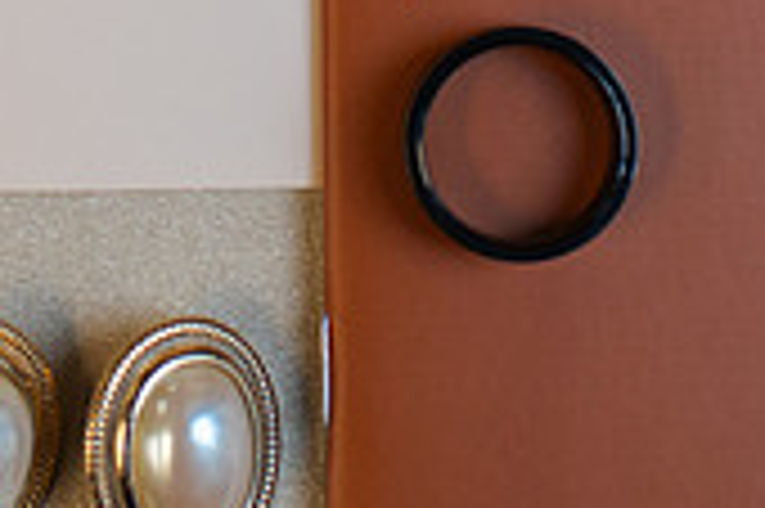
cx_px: 189
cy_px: -566
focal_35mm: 156
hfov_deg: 13.1
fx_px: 3312
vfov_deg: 8.3
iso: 450
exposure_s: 1/200
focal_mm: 35
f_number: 3.5
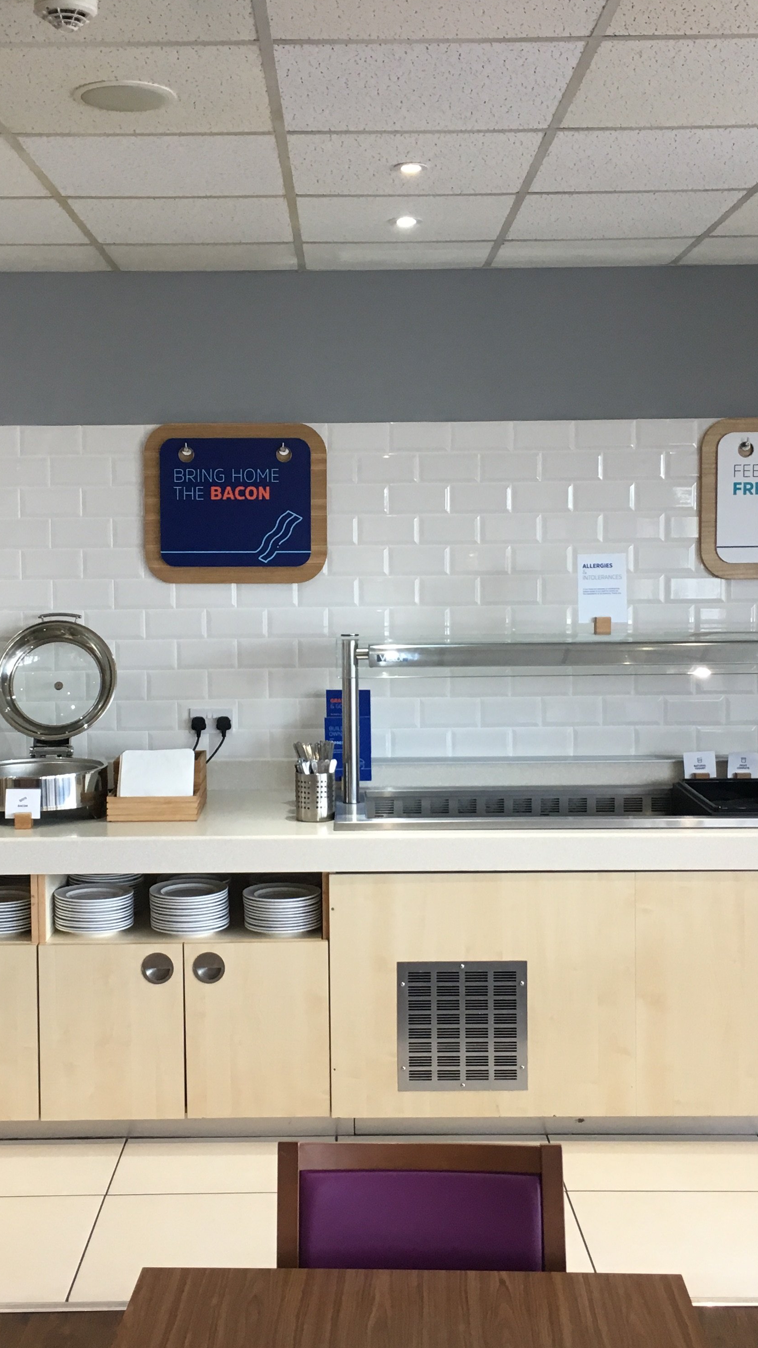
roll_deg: +0.4
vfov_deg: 47.4
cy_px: 682
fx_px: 1537
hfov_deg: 27.7
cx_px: 347
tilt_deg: -4.6
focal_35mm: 43
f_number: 2.2
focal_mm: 4.15
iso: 50
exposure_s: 1/33
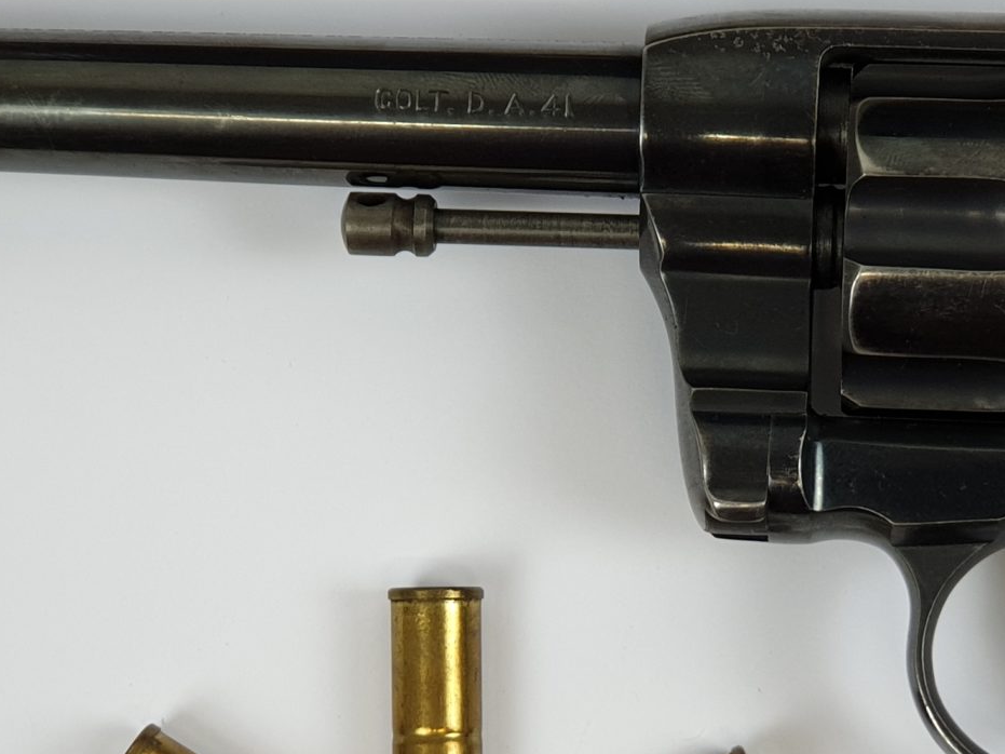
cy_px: 659
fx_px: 4151
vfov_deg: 10.3
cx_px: 765
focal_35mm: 143
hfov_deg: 13.8
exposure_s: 1/33
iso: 100
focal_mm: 6
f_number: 2.4
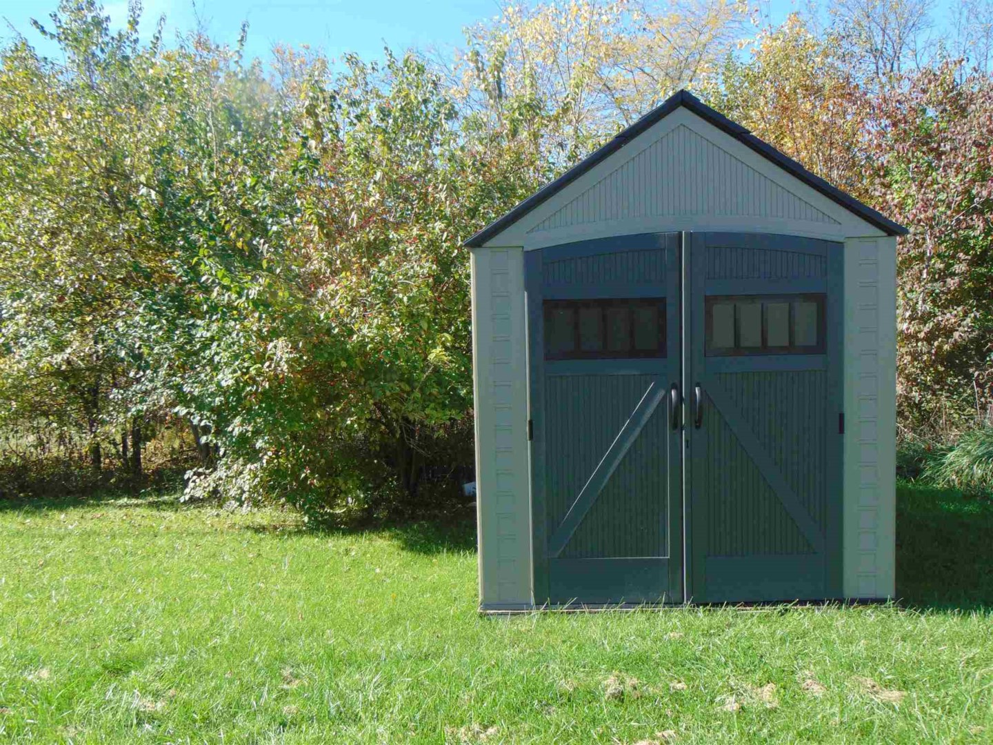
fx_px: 1004
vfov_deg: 40.7
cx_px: 496
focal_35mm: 35
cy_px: 372
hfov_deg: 52.6
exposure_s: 1/400
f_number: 3.2
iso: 80
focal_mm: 6.3
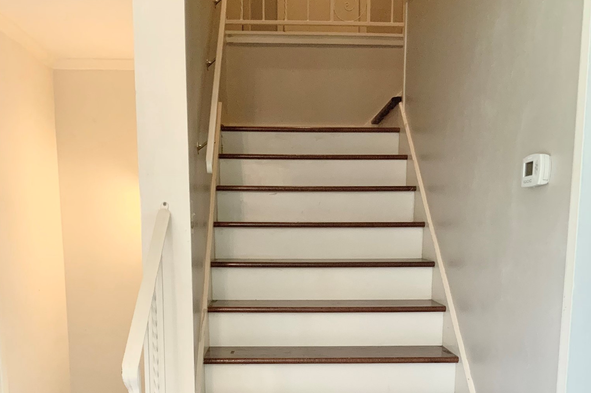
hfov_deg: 47.4
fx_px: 673
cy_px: 352
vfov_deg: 31.2
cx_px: 297
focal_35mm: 41
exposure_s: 1/60
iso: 250
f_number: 1.8
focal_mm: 3
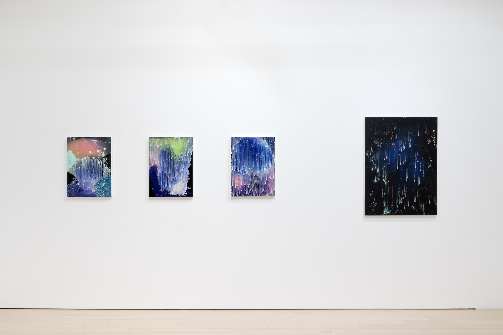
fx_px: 405
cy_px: 168
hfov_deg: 63.7
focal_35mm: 29
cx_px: 252
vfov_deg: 44.9
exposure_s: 1.3
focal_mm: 29
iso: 100
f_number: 18
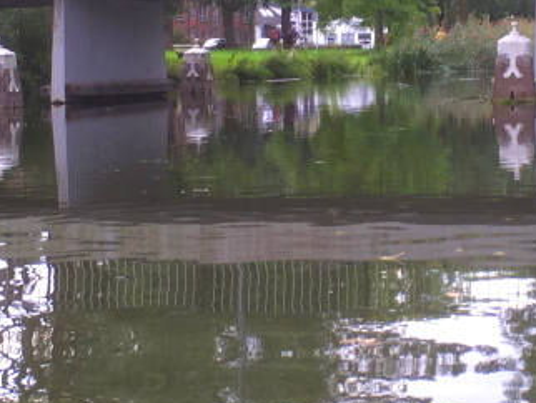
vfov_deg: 13.7
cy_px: 95
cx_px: 346
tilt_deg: -2.3
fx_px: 1674
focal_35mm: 108
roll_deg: +2.6
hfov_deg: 18.2
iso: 25
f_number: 2.2
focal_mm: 4.15
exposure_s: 1/100
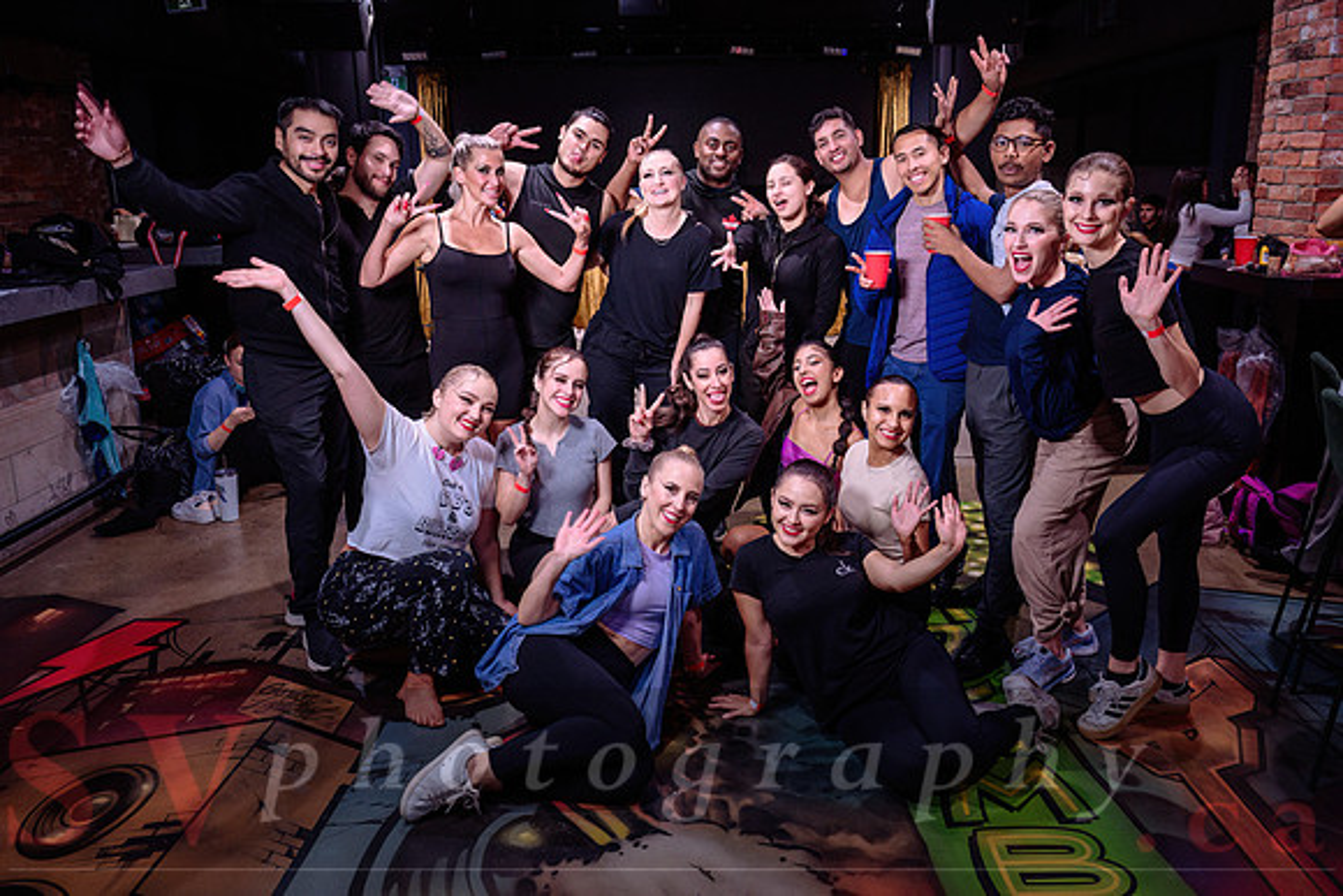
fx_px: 1071
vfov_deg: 45.3
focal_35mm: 29
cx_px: 717
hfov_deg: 64.1
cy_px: 398
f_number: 4.5
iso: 1000
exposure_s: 1/60
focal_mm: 25.5
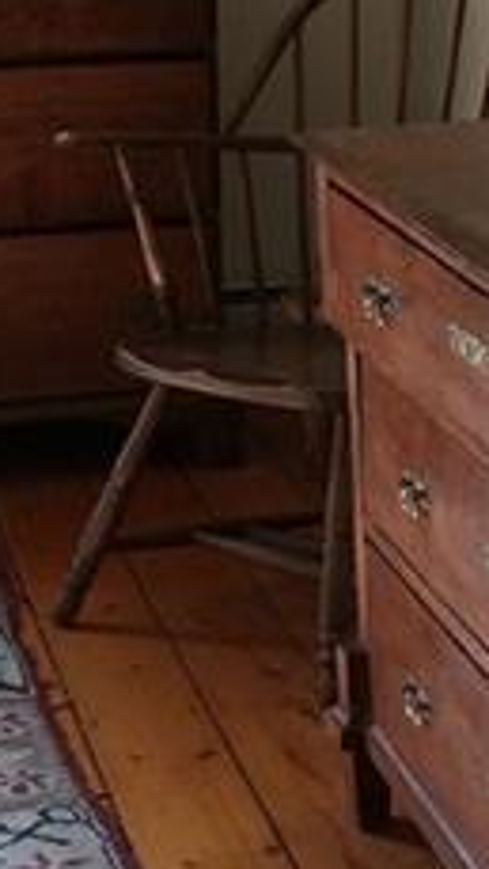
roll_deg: -2.0
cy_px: 482
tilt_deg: -16.6
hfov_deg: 11.1
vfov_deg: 20.2
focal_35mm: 106
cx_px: 644
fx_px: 2441
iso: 32
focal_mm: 4.15
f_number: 2.2
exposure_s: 1/40
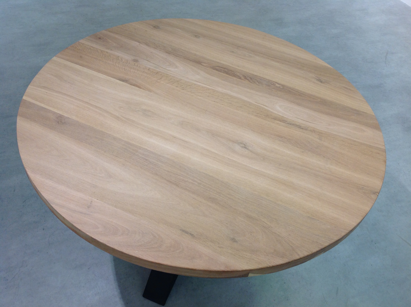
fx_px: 415
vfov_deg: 40.6
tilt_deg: -45.8
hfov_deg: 52.7
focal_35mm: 35
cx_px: 206
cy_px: 154
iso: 64
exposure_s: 1/60
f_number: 2.4
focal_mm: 4.28
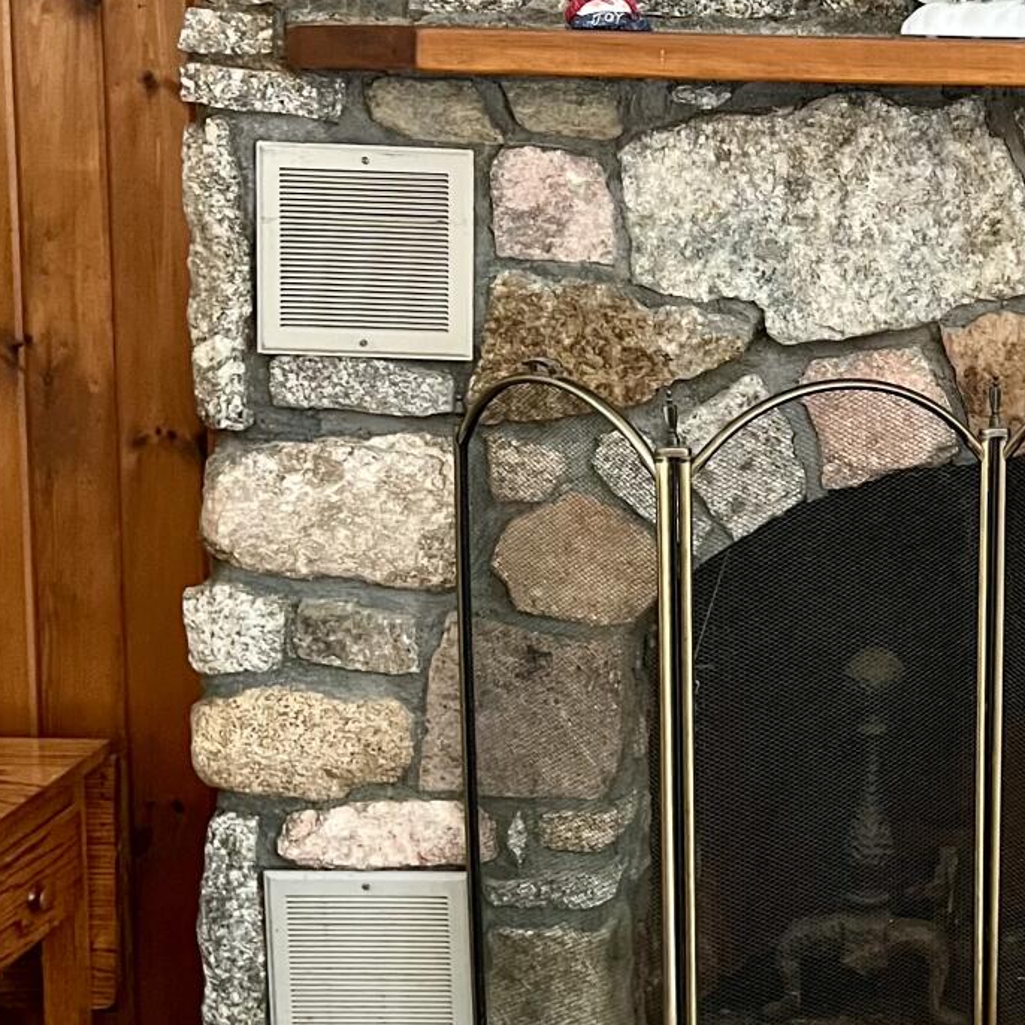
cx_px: 1052
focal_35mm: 67
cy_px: 381
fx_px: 2245
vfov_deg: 25.6
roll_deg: -0.7
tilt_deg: -6.1
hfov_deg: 24.4
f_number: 1.5
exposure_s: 1/40
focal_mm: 5.7
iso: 500
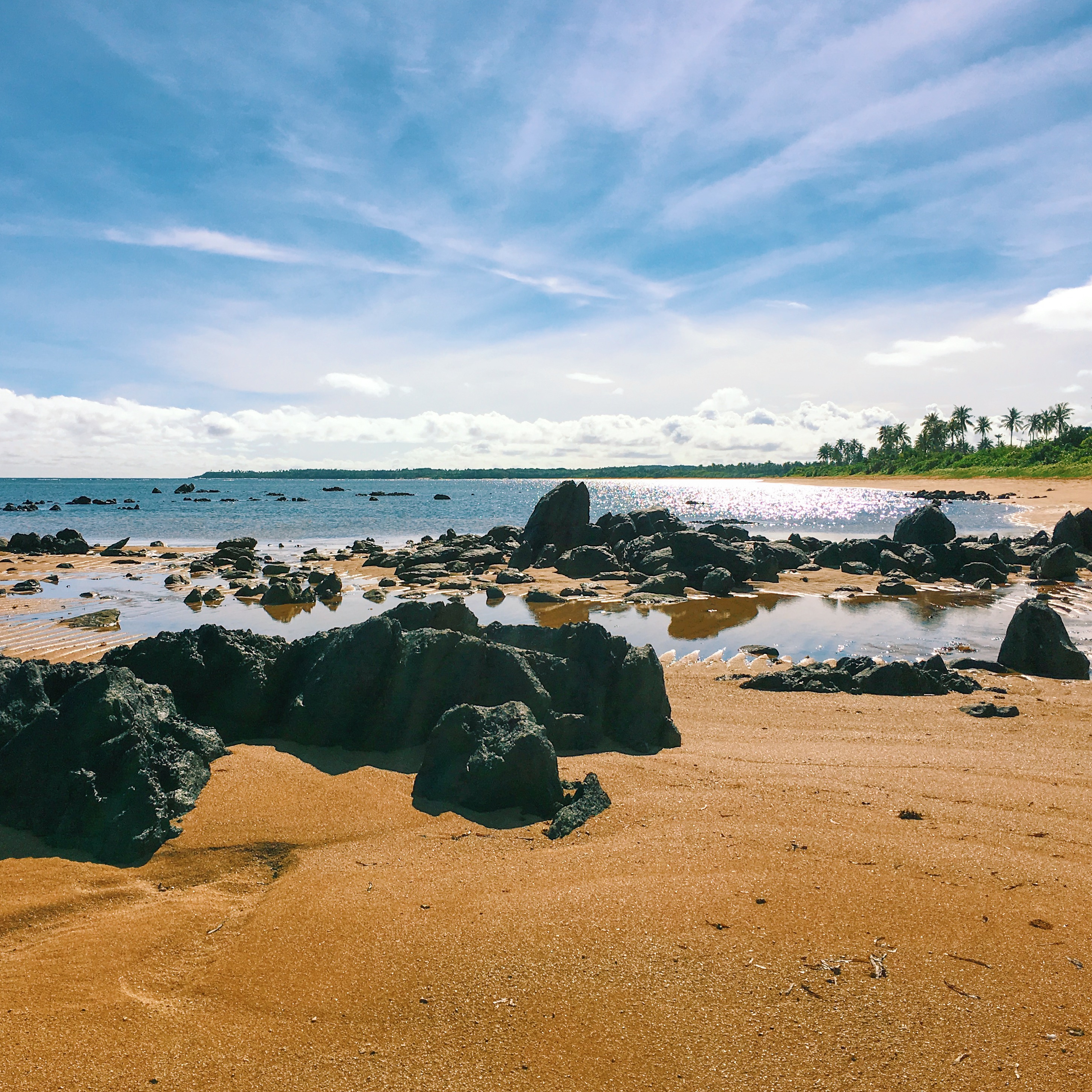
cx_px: 499
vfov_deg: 47.2
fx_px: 1249
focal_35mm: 35
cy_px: 547
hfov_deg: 47.2
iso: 25
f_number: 2.2
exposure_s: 1/4800
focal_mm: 4.15
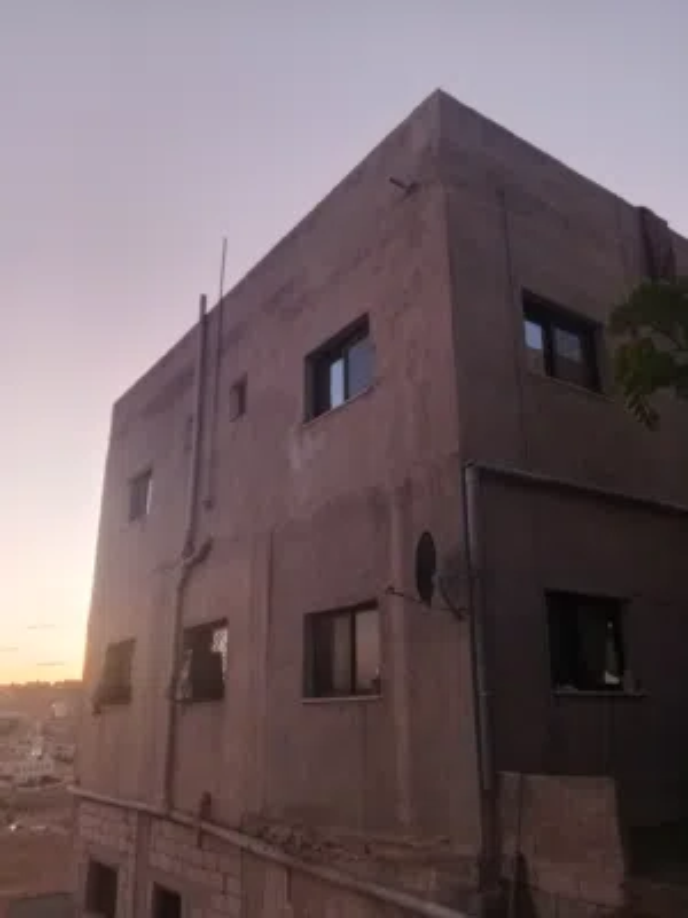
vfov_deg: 73.9
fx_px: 610
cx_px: 344
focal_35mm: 23
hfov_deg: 58.9
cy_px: 459
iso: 929
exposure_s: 1/33.3
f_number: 1.6
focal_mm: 4.09
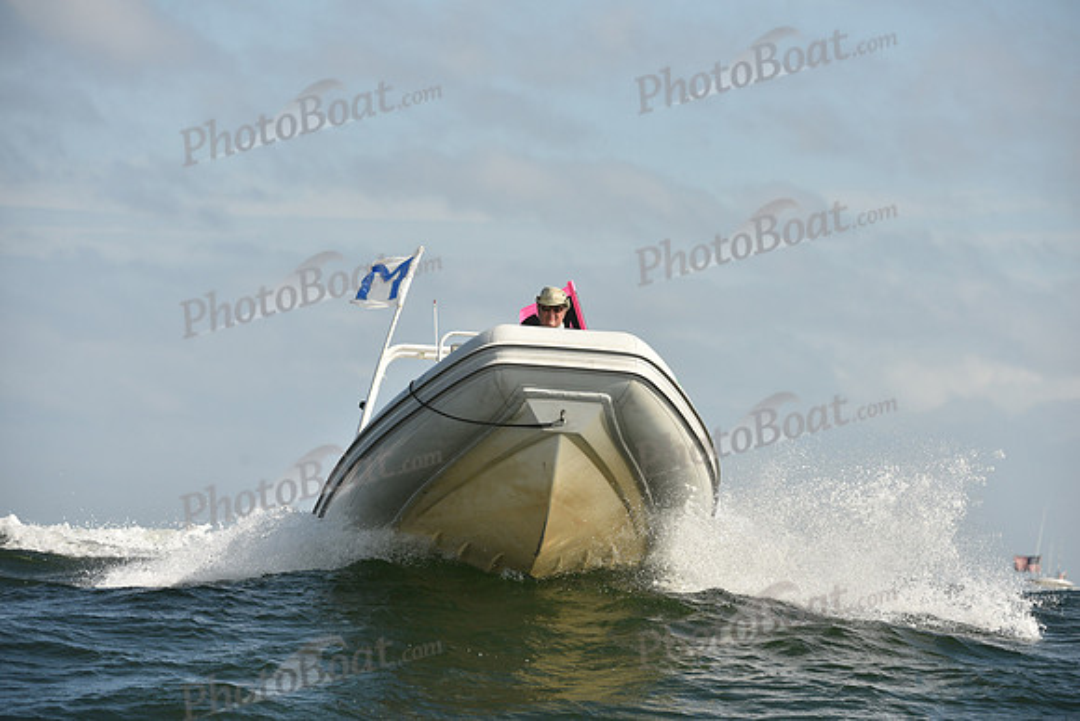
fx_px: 7201
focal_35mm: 240
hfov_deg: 8.6
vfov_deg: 5.7
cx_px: 540
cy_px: 360
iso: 320
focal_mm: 240
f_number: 6.3
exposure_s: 1/1600
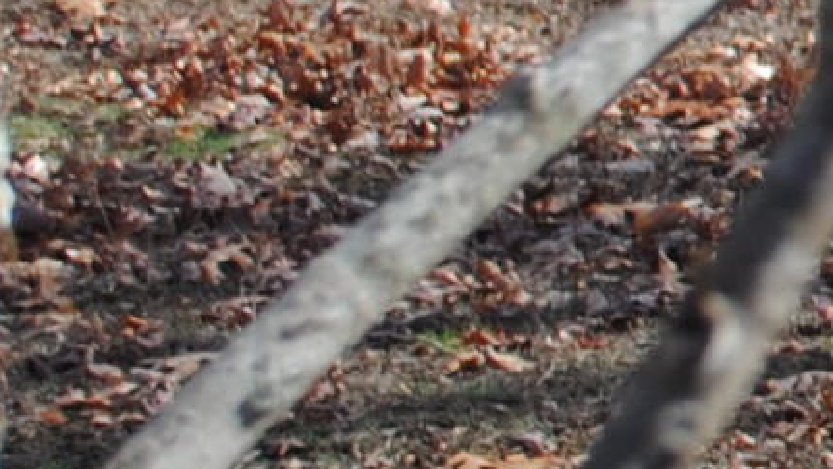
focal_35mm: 317
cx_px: 2655
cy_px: -668
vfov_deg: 3.8
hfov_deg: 6.2
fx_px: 6994
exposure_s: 1/200
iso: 100
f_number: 7.1
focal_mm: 29
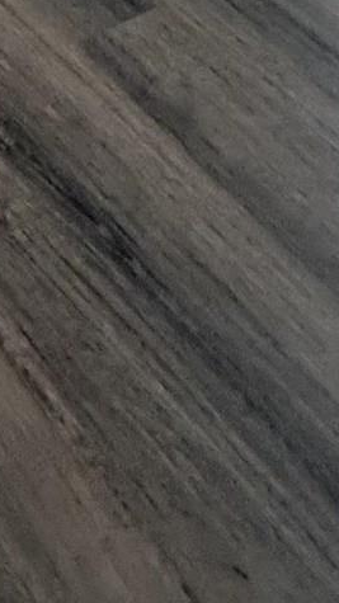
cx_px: -321
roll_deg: -3.2
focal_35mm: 74
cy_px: -717
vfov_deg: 16.9
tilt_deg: -8.9
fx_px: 1183
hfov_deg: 14.0
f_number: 2.2
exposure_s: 1/76
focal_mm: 2.22
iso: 320
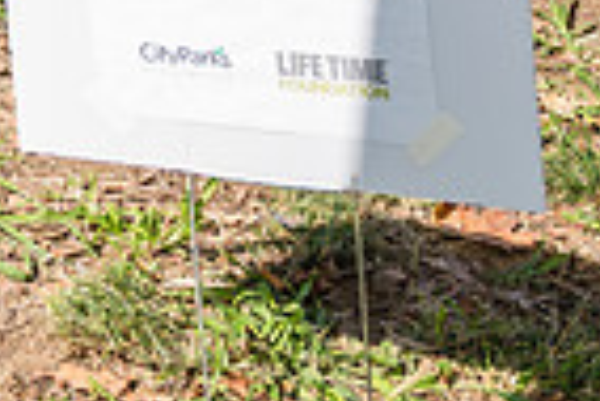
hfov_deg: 15.1
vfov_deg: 10.5
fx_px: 2035
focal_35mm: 122
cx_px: -381
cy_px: -362
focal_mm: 26
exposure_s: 1/1600
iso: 200
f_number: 3.2
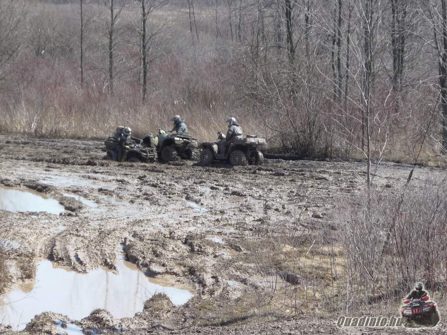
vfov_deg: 9.3
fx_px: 2066
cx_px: 224
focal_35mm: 160
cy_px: 168
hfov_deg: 12.3
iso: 100
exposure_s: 1/320
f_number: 5.1
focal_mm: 16.5
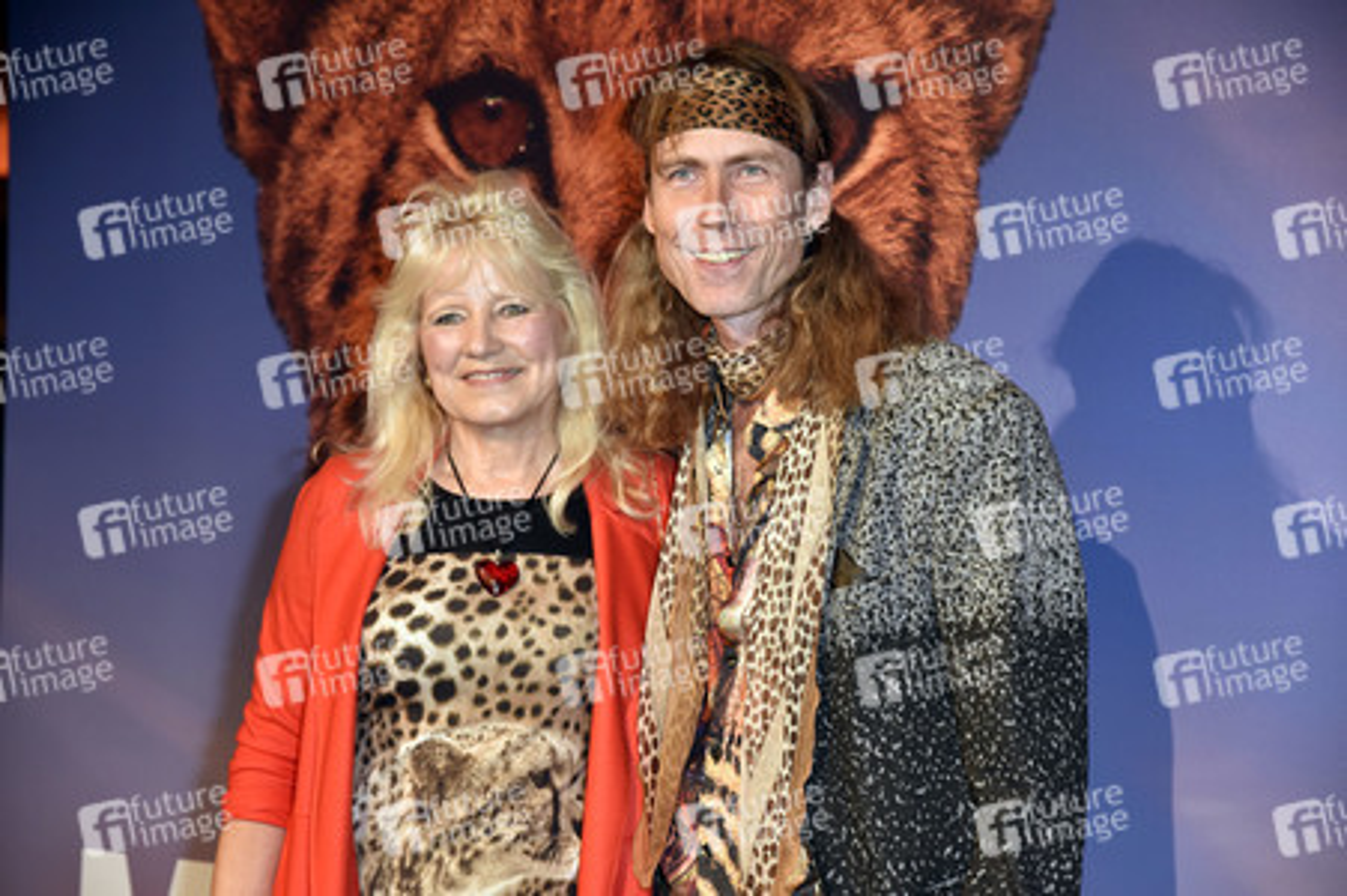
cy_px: 448
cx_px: 674
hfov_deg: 23.7
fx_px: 3215
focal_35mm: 86
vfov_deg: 15.9
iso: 1100
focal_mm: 86
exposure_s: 1/125
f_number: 5.6
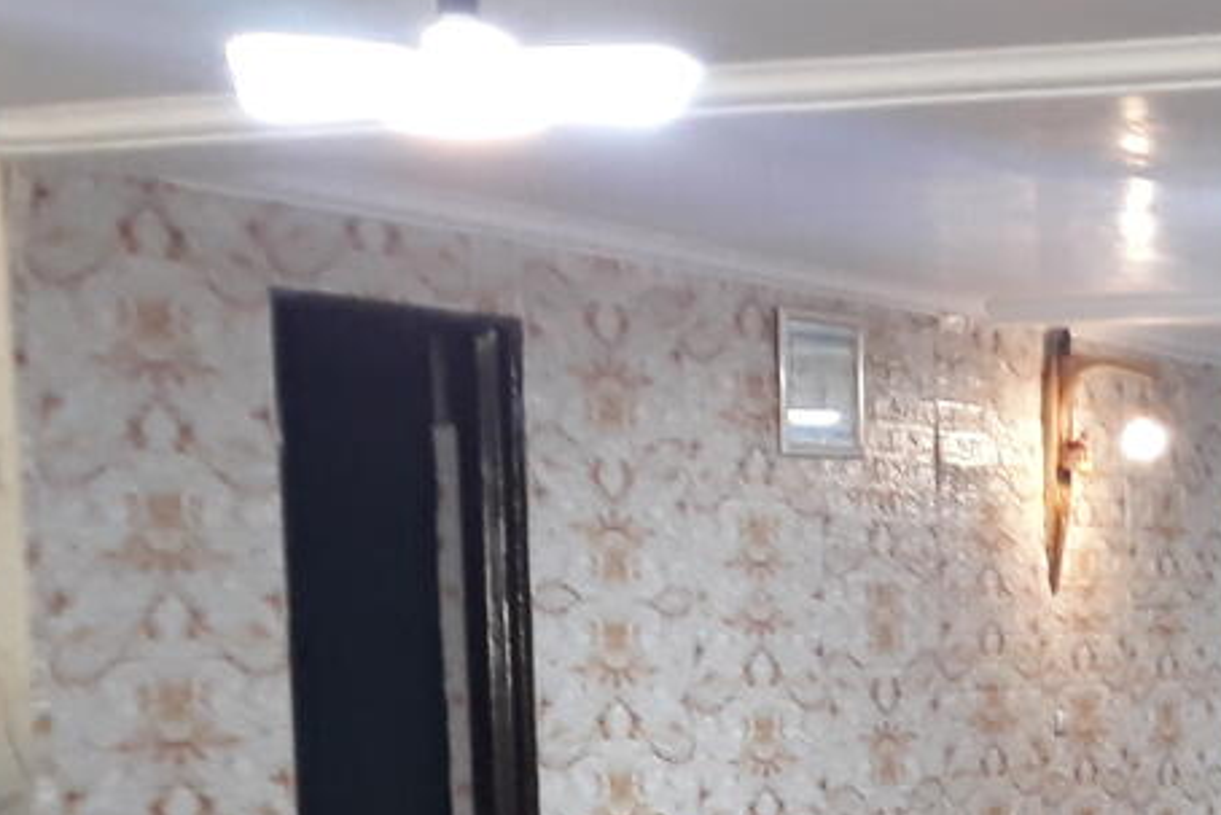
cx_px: 1299
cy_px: 1065
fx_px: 3359
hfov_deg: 19.8
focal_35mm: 99
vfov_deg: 13.3
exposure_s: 1/50
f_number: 1.7
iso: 200
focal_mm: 3.71
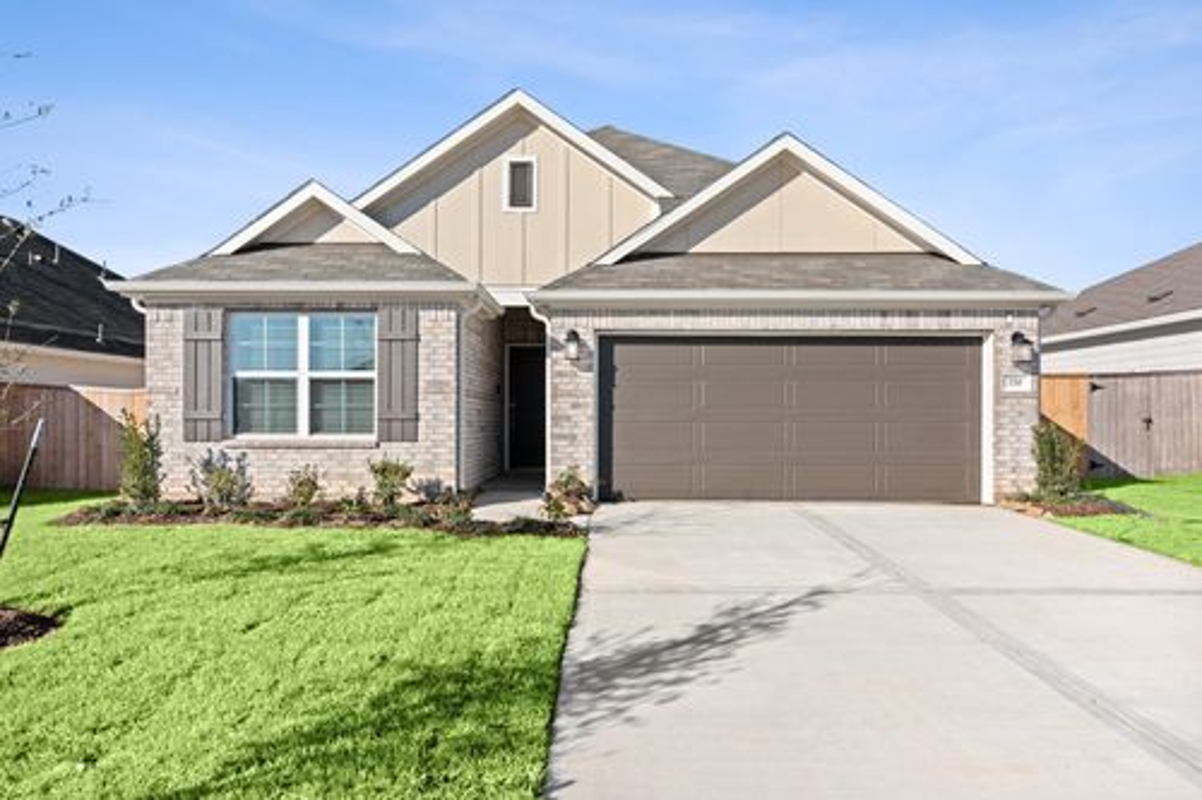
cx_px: 601
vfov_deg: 53.1
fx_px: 801
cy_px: 400
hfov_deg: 73.8
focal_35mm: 24
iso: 100
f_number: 9
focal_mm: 24
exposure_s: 1/125
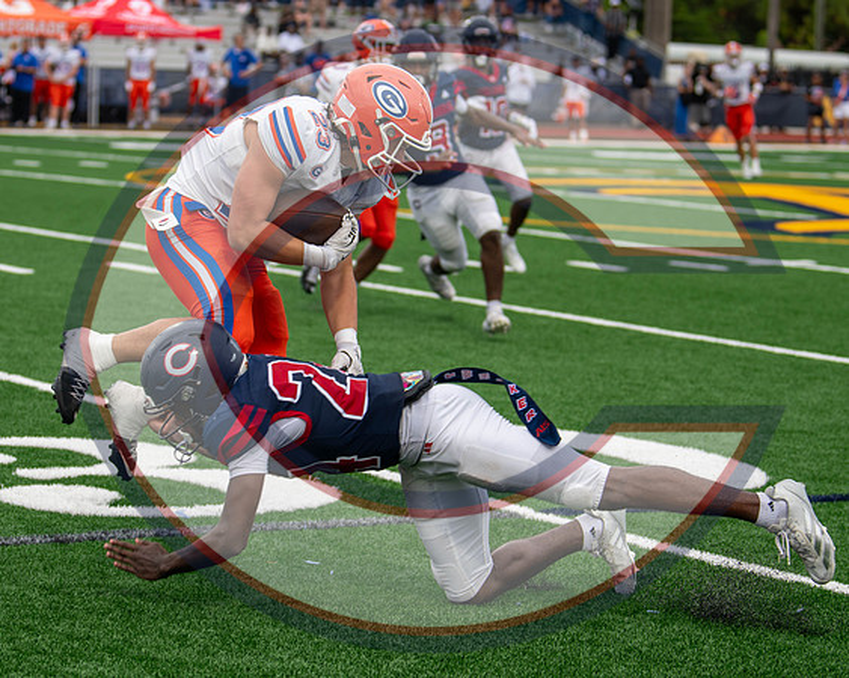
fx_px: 3169
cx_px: 301
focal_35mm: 126
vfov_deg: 12.2
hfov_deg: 15.2
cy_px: 355
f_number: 2.8
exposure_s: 1/1000
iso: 500
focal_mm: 70
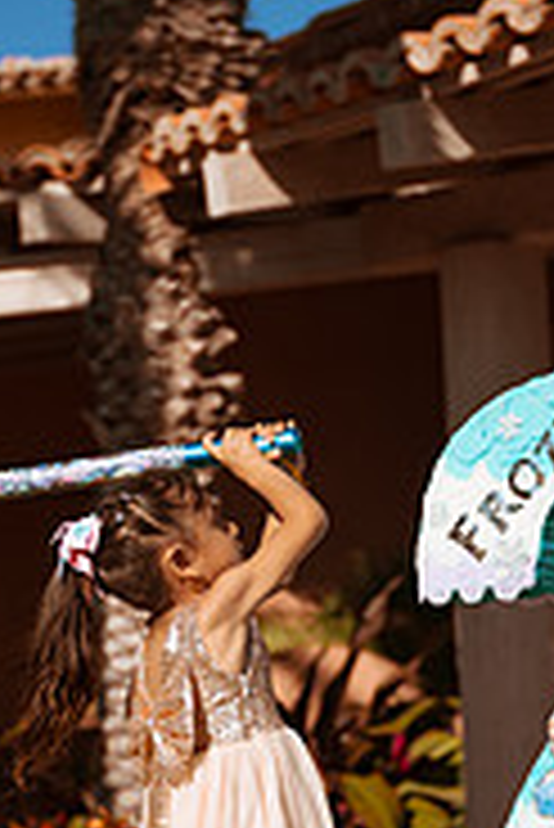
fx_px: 2926
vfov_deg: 16.1
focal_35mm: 127
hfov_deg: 10.8
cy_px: 472
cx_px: 351
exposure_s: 1/4000
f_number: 2.8
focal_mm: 52
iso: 100
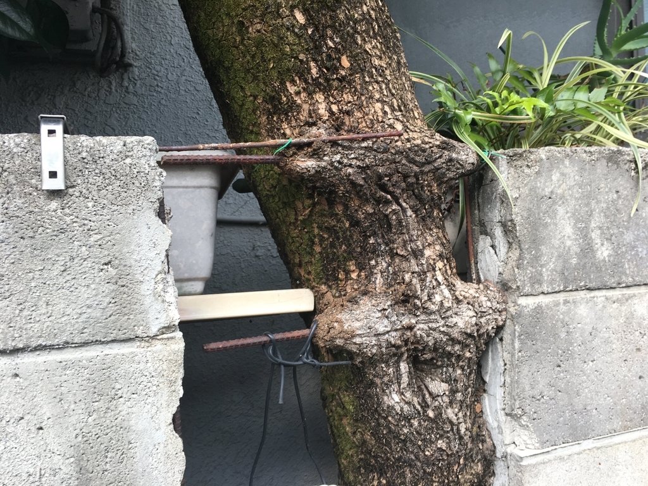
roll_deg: +1.9
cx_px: 324
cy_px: 243
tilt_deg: -3.1
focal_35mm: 29
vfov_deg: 48.2
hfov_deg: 61.7
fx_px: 543
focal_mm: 4.15
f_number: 2.2
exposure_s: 1/120
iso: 32
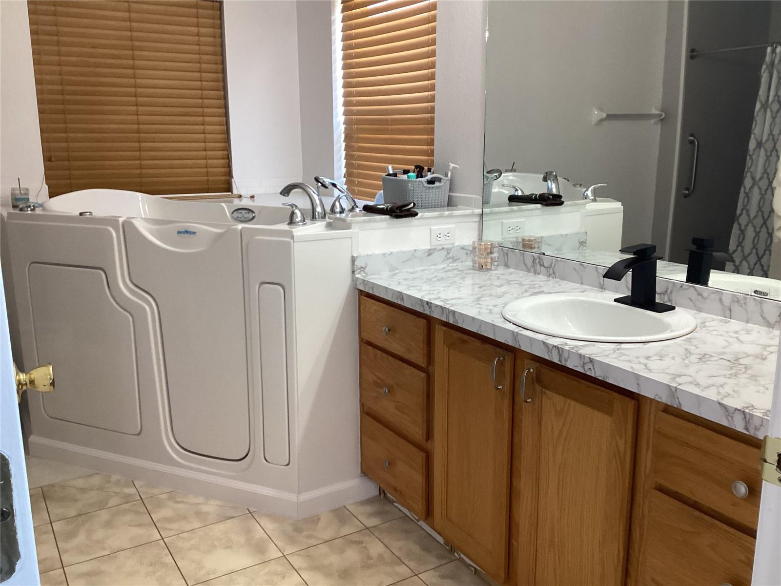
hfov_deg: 58.4
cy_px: 293
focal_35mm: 31
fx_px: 699
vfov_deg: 45.4
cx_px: 390
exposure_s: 1/60
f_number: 2.4
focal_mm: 3.3
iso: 200
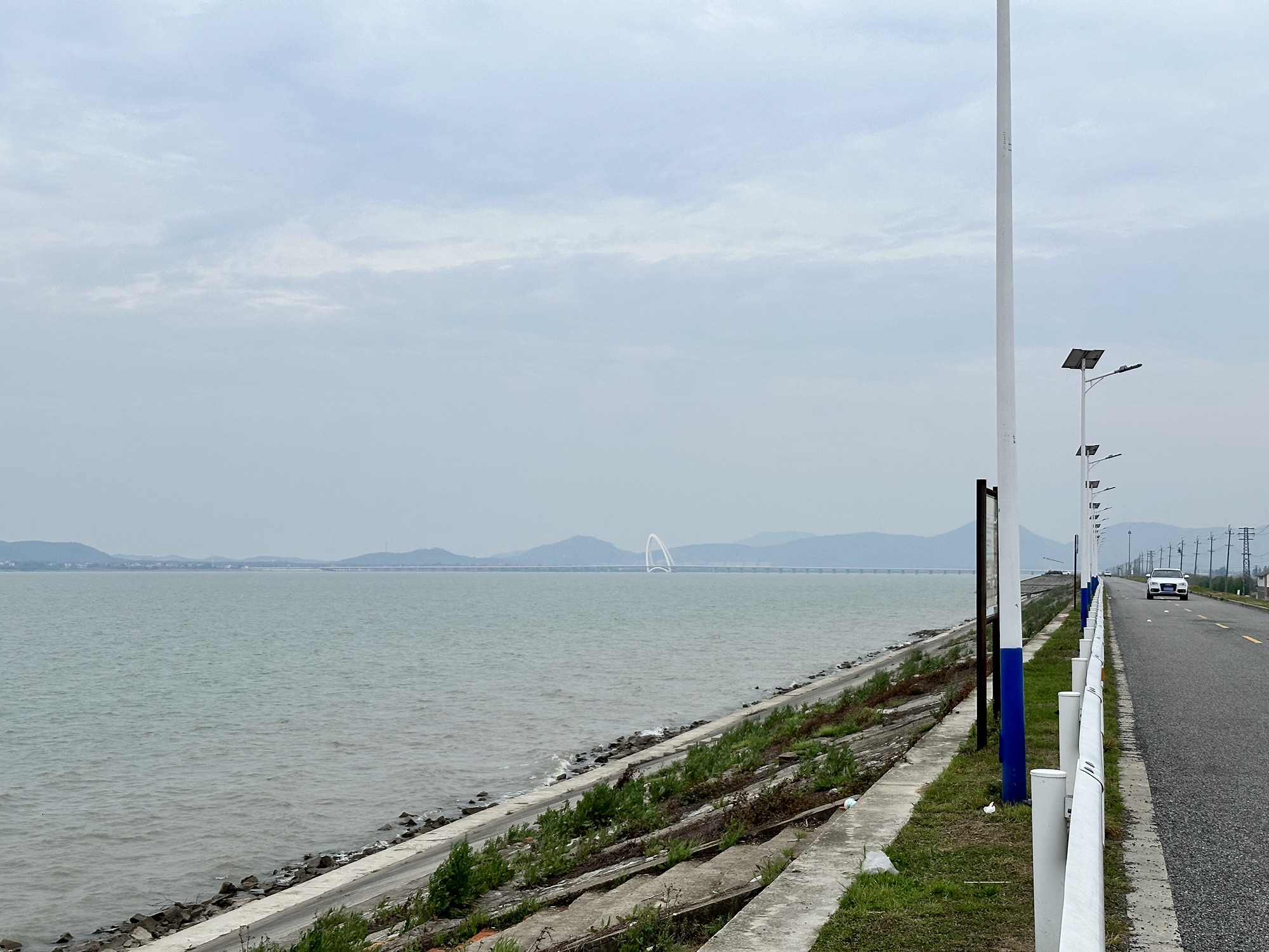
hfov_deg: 39.7
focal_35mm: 48
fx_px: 1760
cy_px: 476
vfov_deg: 30.3
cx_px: 634
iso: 64
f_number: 1.78
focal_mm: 6.86
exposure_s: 1/1395
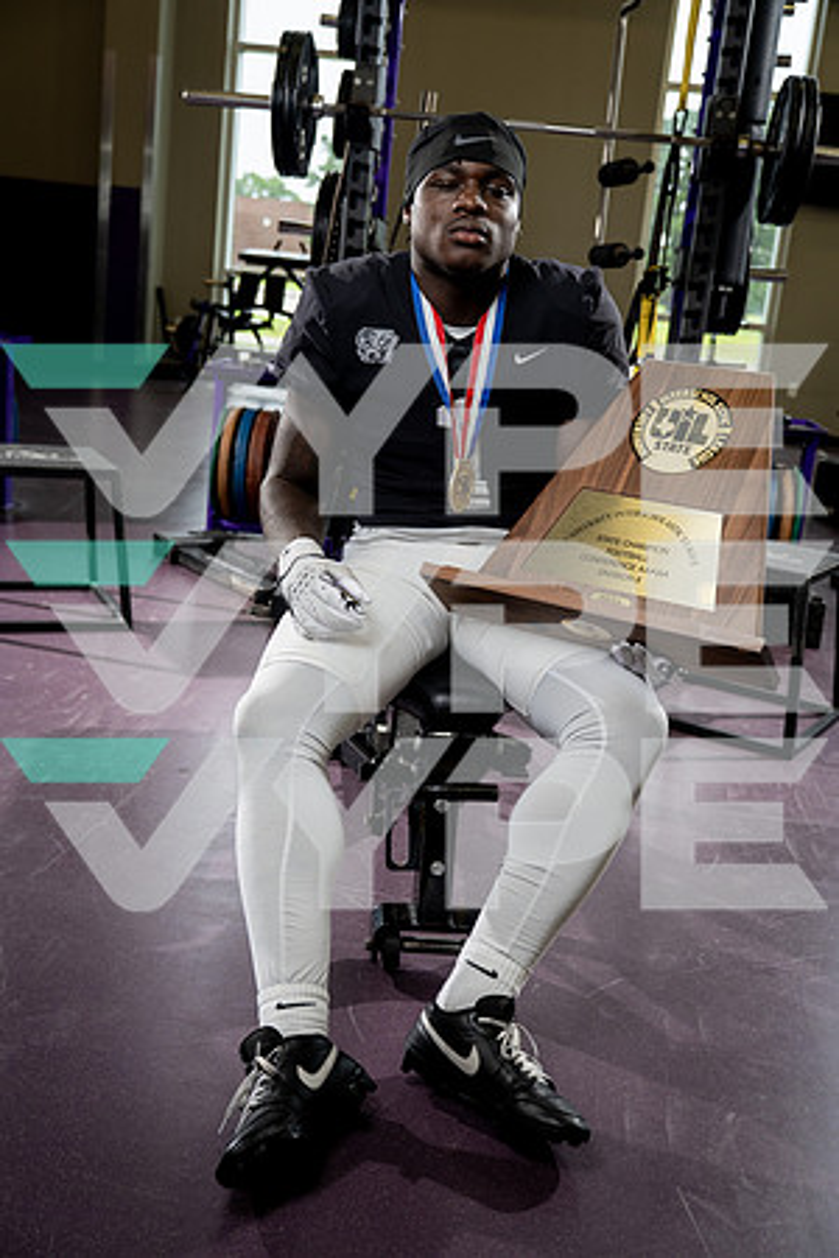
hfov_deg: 35.1
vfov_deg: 50.7
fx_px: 1328
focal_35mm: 38
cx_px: 420
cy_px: 629
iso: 640
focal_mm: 38
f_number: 4
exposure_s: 1/250
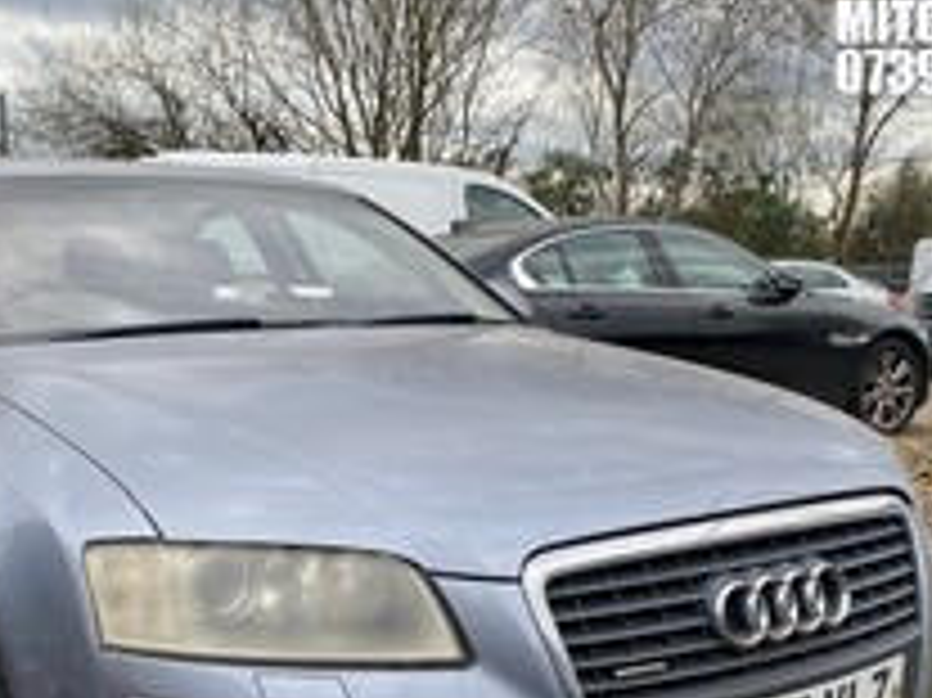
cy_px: 576
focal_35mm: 44
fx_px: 1184
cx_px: 369
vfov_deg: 31.8
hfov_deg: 42.7
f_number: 1.8
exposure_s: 1/630
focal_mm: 4.25
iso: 32
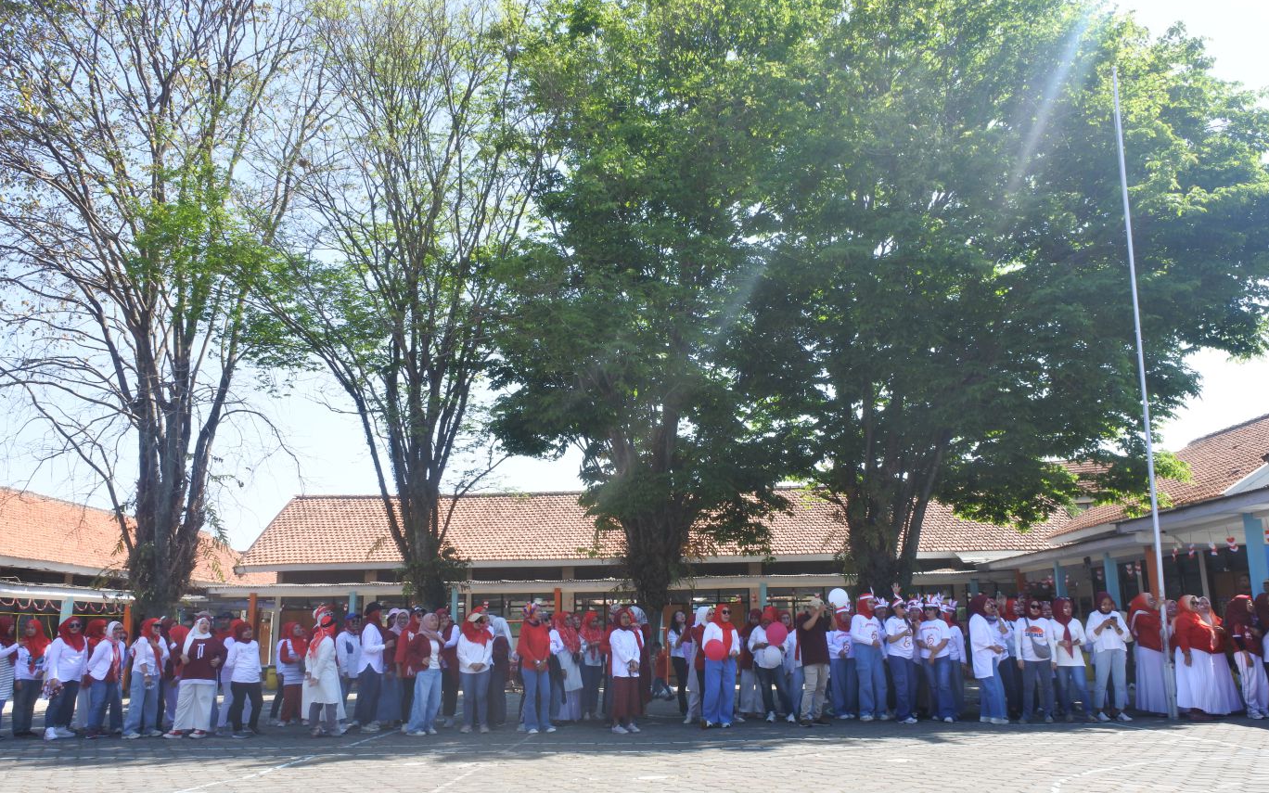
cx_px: 645
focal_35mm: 28
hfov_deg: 66.5
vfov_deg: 44.5
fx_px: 968
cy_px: 408
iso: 160
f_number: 7.1
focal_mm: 10
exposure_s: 1/125
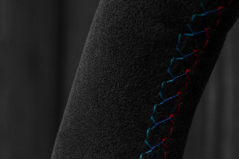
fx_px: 865
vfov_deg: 10.5
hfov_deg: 15.7
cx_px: 171
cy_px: 102
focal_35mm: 130
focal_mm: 35
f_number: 6.3
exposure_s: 1/125
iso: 500
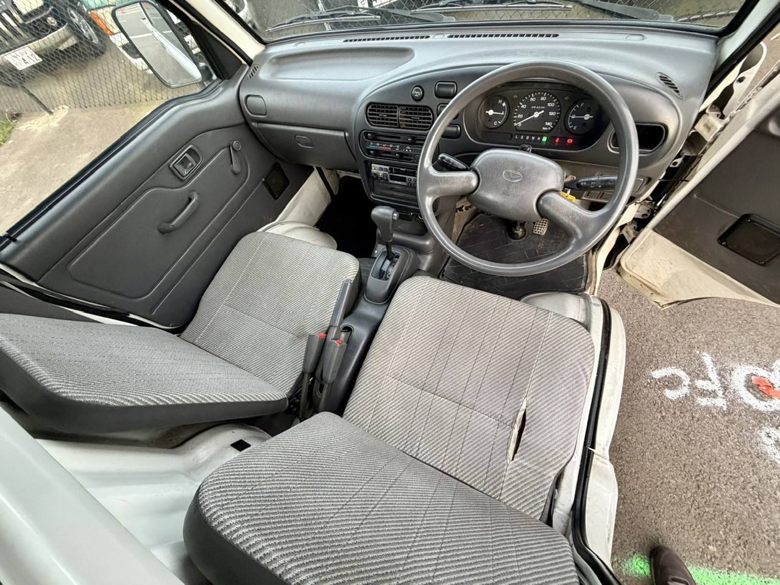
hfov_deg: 102.1
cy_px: 292
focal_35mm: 14
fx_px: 315
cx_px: 390
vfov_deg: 85.7
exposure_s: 1/79
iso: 320
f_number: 2.2
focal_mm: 2.22
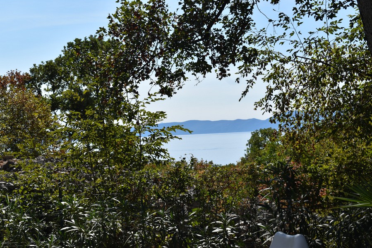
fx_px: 853
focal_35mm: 82
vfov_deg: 16.6
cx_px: 186
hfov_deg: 24.6
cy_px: 124
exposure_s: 1/320
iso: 100
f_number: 9
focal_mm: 55
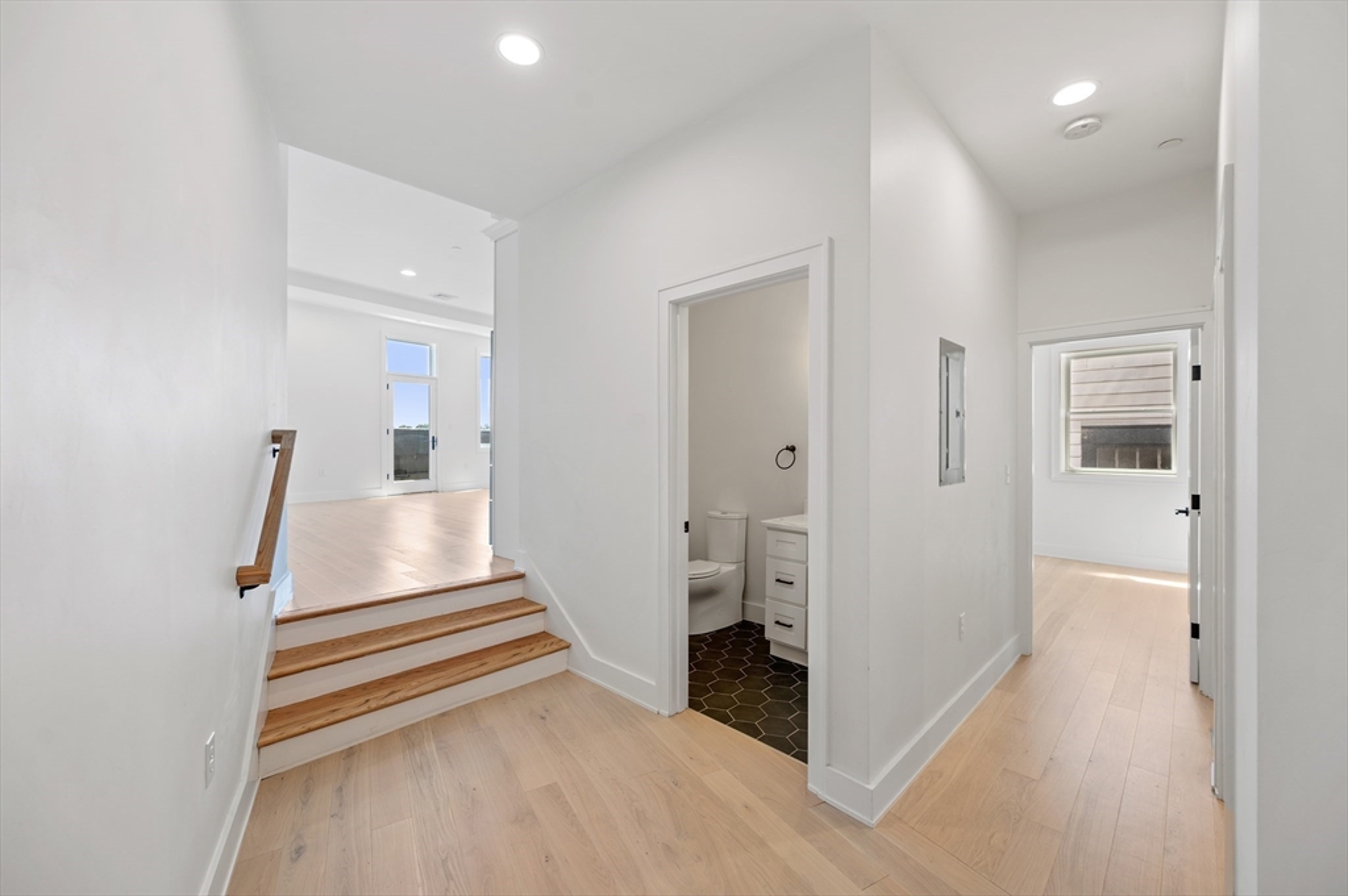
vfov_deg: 81.1
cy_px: 448
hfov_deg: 104.3
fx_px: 524
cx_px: 674
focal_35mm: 14
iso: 100
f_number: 5.6
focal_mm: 14
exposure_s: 1/6
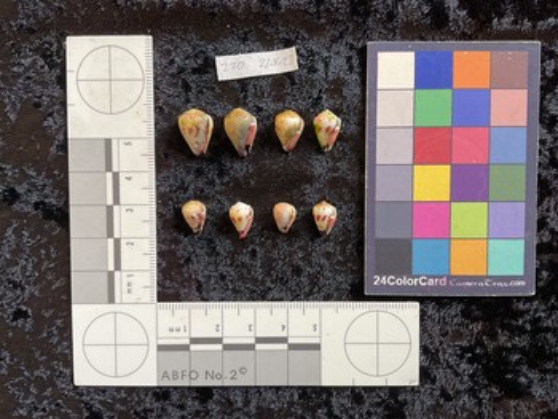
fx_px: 468
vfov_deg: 48.3
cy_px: 210
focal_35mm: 29
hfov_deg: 61.6
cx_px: 279
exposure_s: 1/50
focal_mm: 3
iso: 40
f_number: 1.8
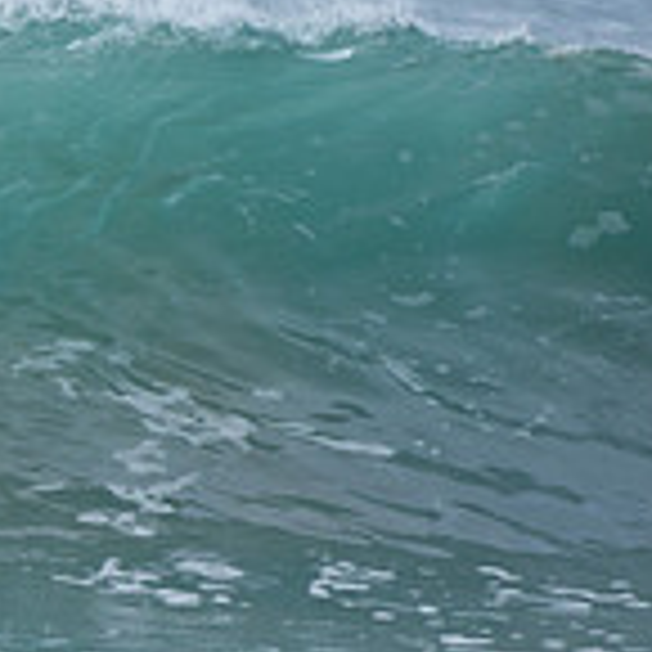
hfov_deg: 0.7
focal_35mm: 2556
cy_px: 241
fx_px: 54467
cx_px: -612
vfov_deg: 0.7
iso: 180
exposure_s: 1/800
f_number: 5.6
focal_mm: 500
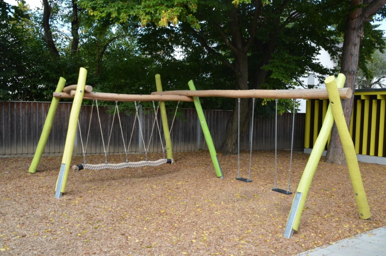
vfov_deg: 39.8
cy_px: 128
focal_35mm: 33
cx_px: 193
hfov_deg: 57.3
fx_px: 353
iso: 200
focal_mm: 22
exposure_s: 1/180
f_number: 6.7
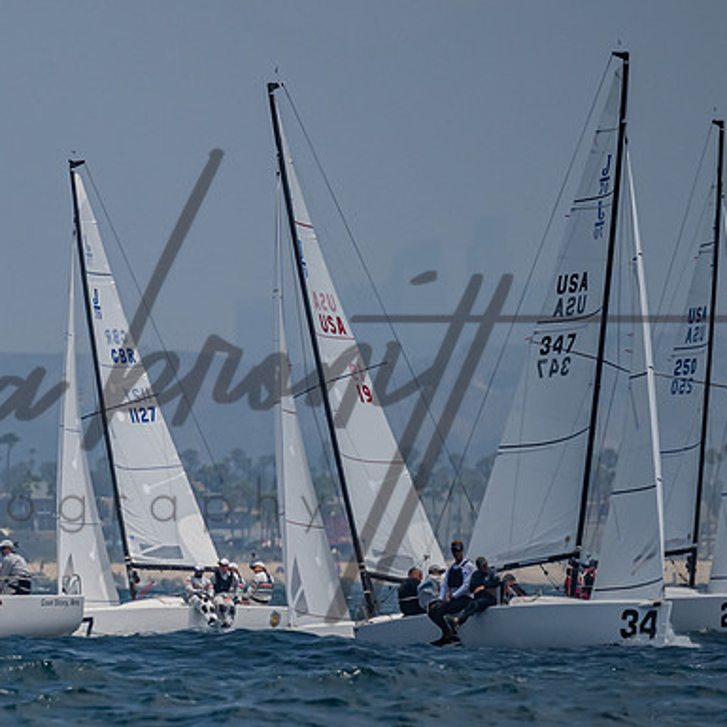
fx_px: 24806
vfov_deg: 1.7
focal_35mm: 1044
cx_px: -86
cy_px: 363
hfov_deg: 1.7
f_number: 6.3
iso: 400
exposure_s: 1/3200
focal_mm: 400
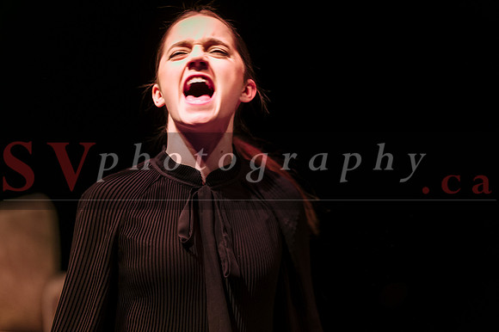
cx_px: 282
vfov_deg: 11.6
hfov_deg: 17.3
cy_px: 145
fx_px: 1642
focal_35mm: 118
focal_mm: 105
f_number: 1.4
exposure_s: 1/160
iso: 1600
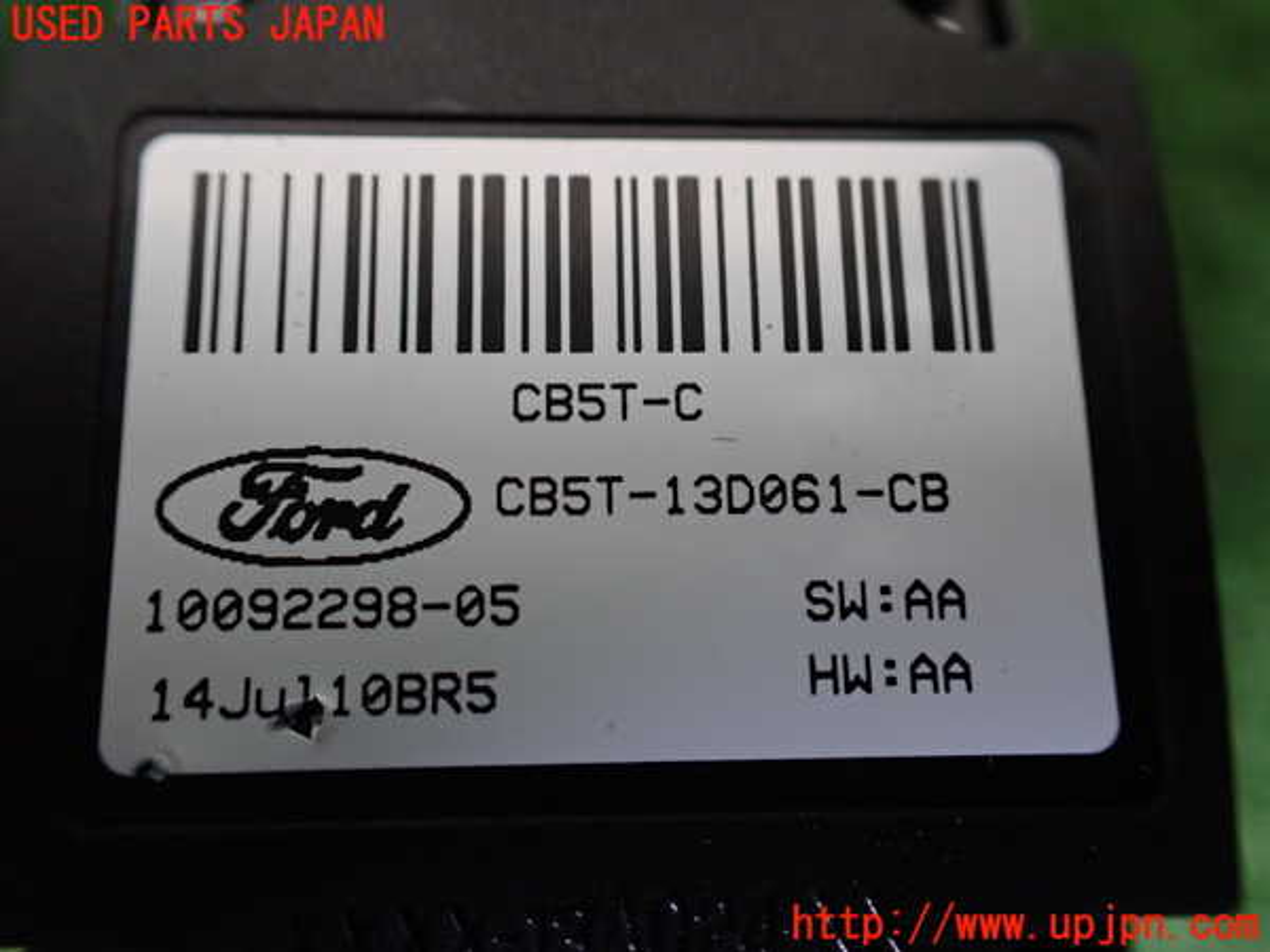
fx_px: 1101
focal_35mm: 30
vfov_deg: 46.8
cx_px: 635
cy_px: 476
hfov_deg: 60.0
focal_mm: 5.4
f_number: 2.3
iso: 500
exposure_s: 1/125
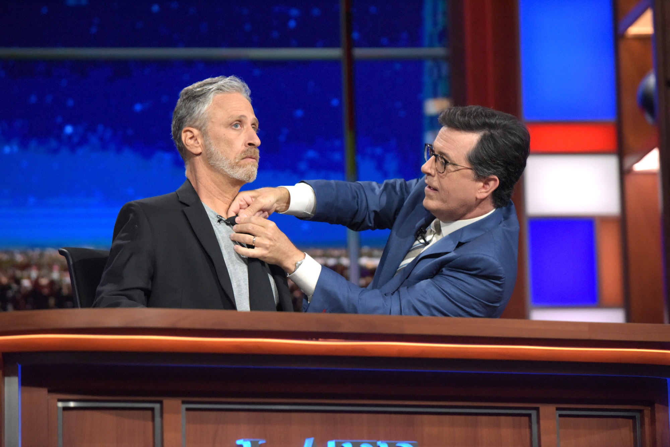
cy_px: 224
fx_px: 2886
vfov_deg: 8.9
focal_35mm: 155
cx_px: 335
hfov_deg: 13.2
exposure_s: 1/400
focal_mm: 155
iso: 6400
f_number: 4
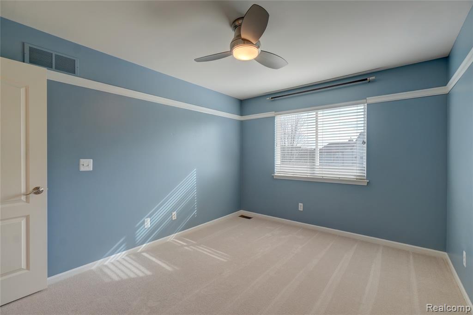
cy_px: 158
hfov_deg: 100.4
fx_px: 197
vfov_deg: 77.3
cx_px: 236
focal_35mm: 15
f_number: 8
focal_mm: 10
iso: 250
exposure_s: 1/30
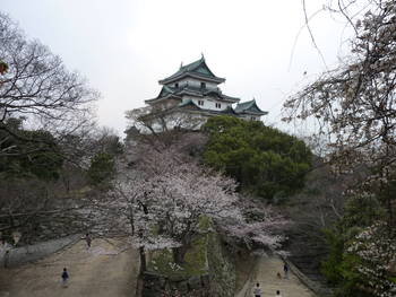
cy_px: 148
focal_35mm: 25
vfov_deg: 54.9
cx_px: 198
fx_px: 286
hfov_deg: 69.4
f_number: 4
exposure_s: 1/200
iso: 125
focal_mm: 4.1
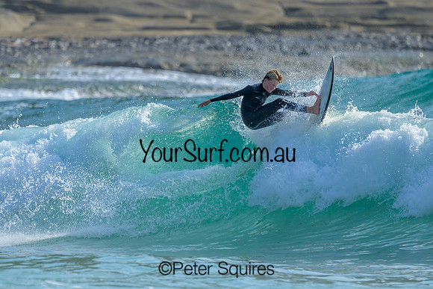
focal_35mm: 1073
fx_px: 12908
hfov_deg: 1.9
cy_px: 176
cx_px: 243
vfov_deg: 1.3
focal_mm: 800
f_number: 6.3
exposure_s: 1/2000
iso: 320
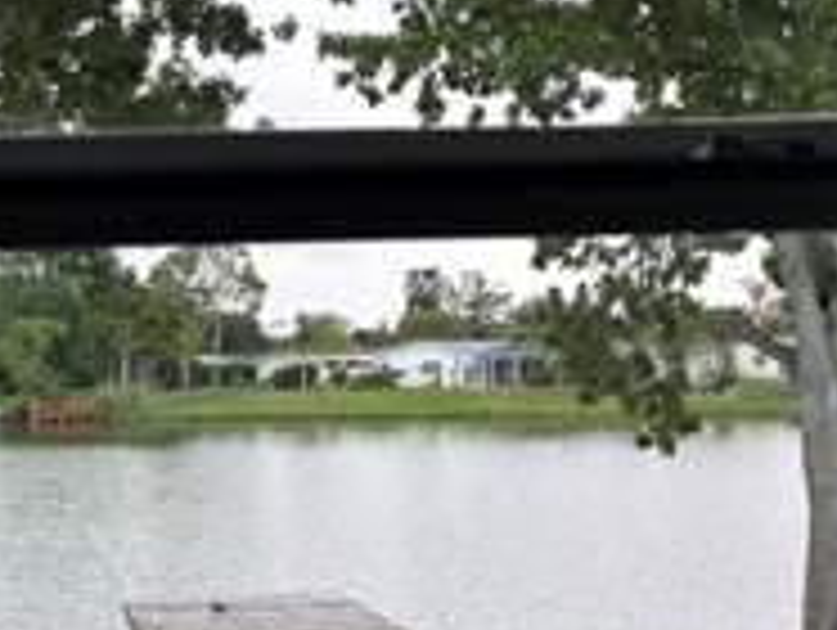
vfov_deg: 21.8
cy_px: 486
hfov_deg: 26.6
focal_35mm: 67
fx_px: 1622
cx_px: -86
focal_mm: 5.96
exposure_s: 1/544
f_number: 1.6
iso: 50
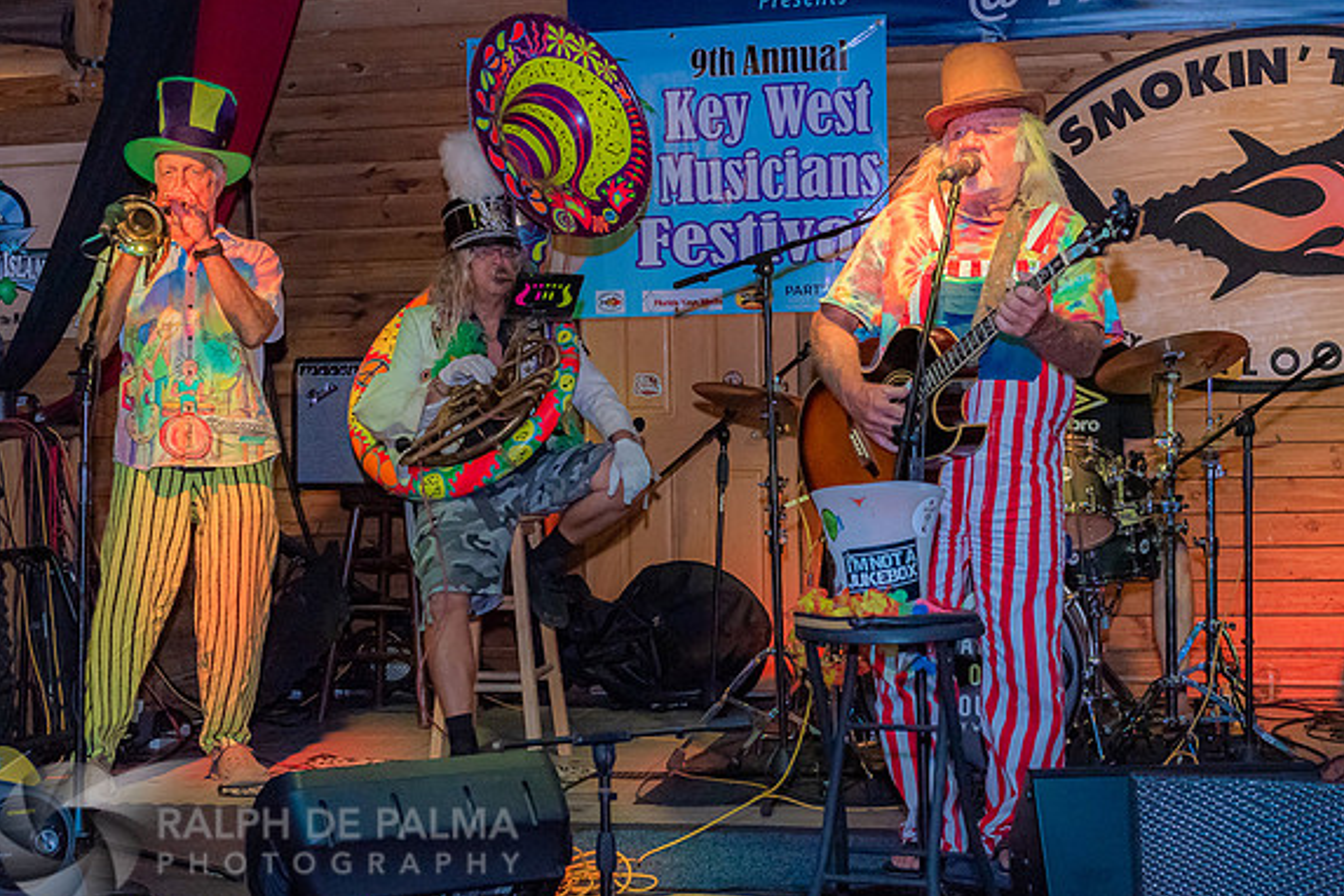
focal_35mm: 55
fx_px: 2053
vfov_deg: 24.6
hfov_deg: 36.2
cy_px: 485
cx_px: 786
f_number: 5.6
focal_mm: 32
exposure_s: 1/160
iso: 2000
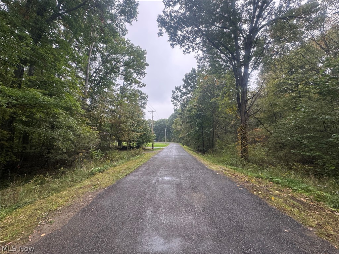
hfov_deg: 102.1
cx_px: 170
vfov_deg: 85.7
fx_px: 137
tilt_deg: +2.5
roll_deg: +0.8
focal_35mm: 14
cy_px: 127
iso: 80
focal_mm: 2.22
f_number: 2.2
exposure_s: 1/99
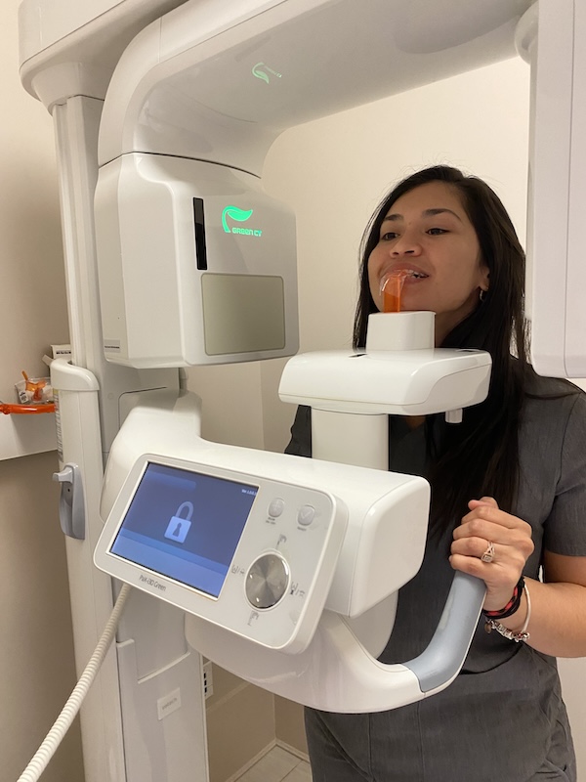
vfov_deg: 67.3
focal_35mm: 26
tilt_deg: -9.2
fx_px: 587
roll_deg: +2.7
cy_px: 391
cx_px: 293
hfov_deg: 53.1
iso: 250
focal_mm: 4.25
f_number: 1.8
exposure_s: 1/60
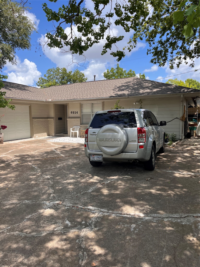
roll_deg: +1.0
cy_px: 134
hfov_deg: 53.1
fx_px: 200
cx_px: 100
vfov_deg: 67.3
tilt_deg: -4.4
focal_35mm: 26
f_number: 1.6
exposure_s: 1/2222
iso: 50
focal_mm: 5.1
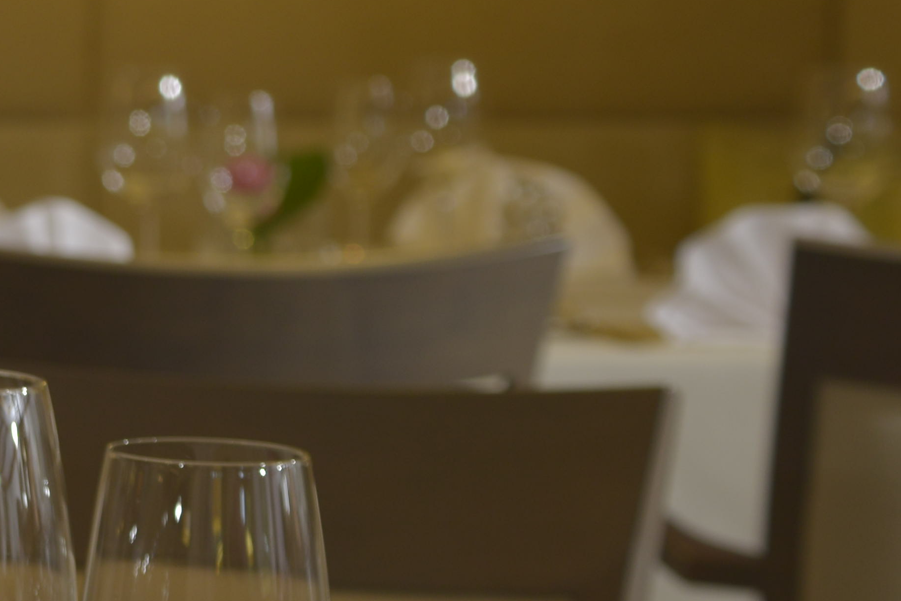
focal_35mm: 161
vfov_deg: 8.5
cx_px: -840
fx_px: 4030
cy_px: 202
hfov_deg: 11.6
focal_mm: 40
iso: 200
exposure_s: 1/25
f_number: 5
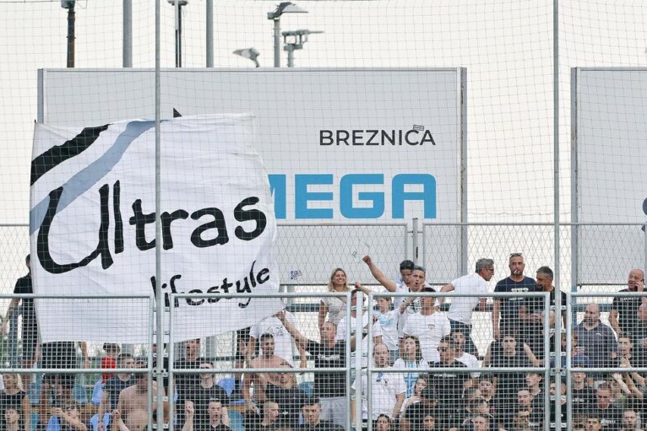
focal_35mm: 592
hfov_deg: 3.5
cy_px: 310
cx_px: 476
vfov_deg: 2.3
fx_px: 10641
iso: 1250
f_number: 4
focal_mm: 240
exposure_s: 1/1250
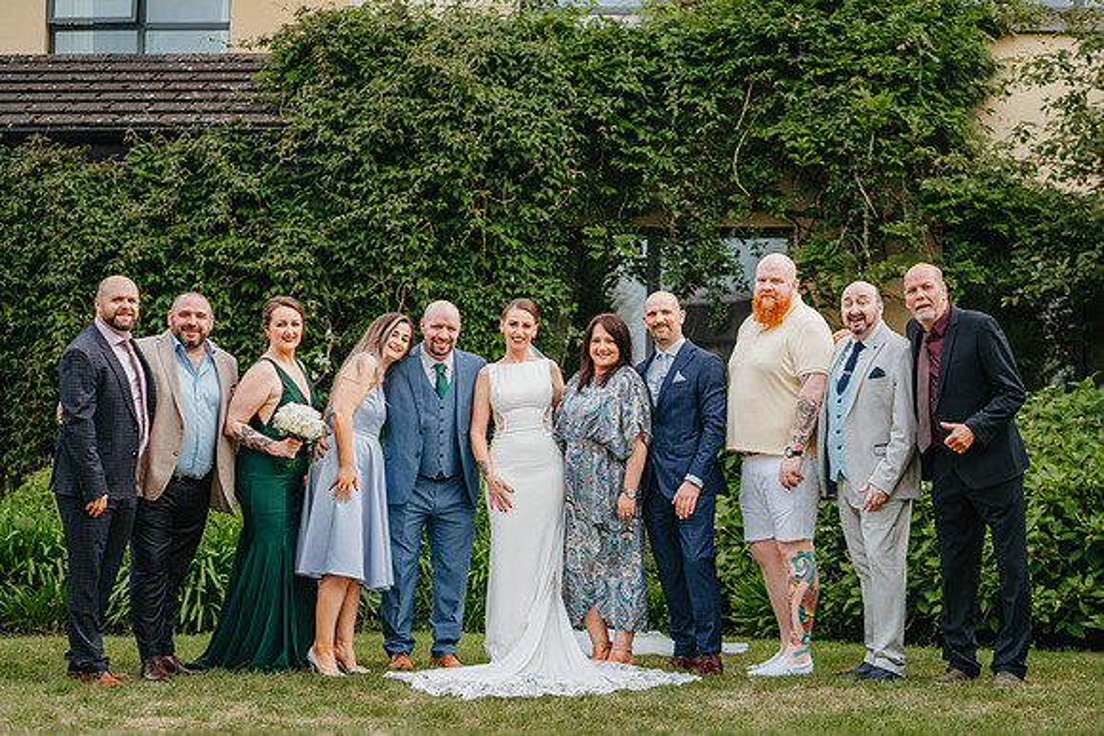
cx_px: 552
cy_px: 368
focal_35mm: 85
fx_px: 2607
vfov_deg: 16.1
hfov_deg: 23.9
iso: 200
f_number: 2.8
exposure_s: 1/640
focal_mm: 85
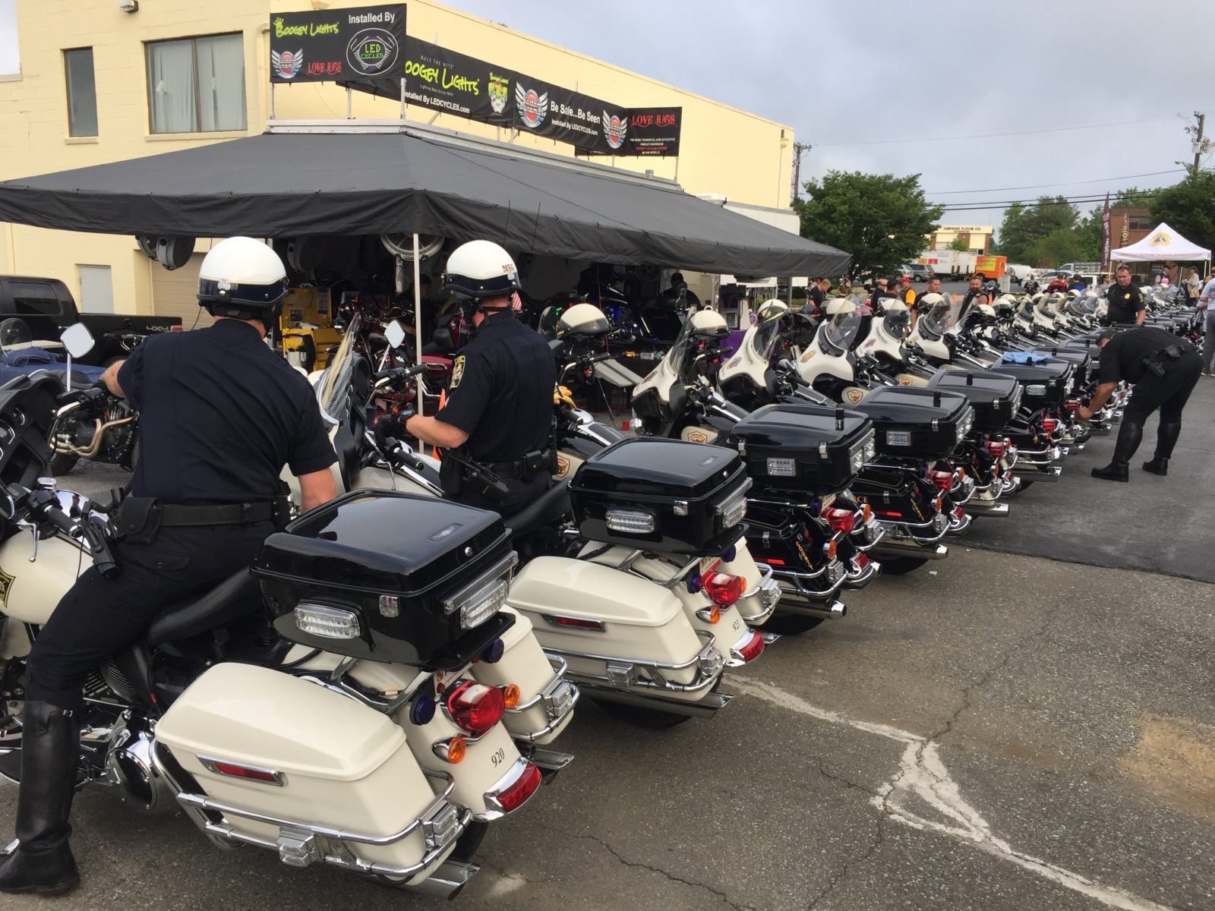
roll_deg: -2.2
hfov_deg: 61.7
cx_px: 608
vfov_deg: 48.2
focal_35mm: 29
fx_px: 1018
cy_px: 456
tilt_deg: -11.2
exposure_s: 1/471
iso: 32
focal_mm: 4.15
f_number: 2.2
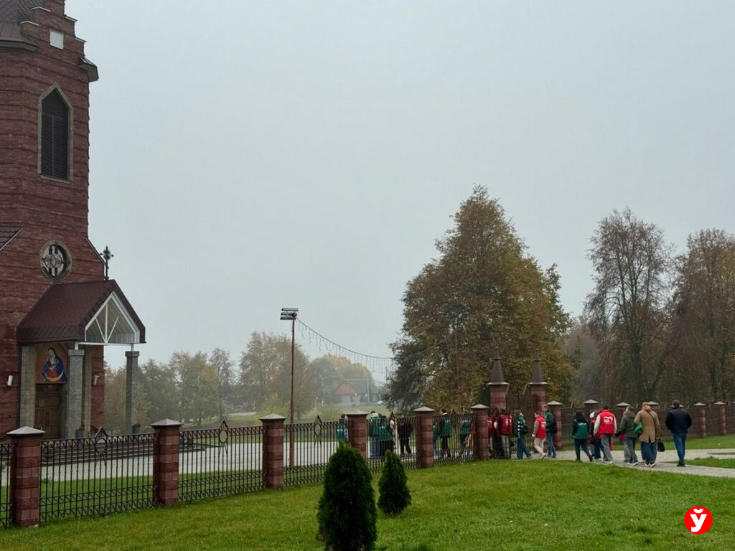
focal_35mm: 48
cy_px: 276
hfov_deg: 39.7
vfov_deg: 30.3
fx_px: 1019
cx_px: 368
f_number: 1.78
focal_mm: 6.76
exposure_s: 1/2717
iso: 64
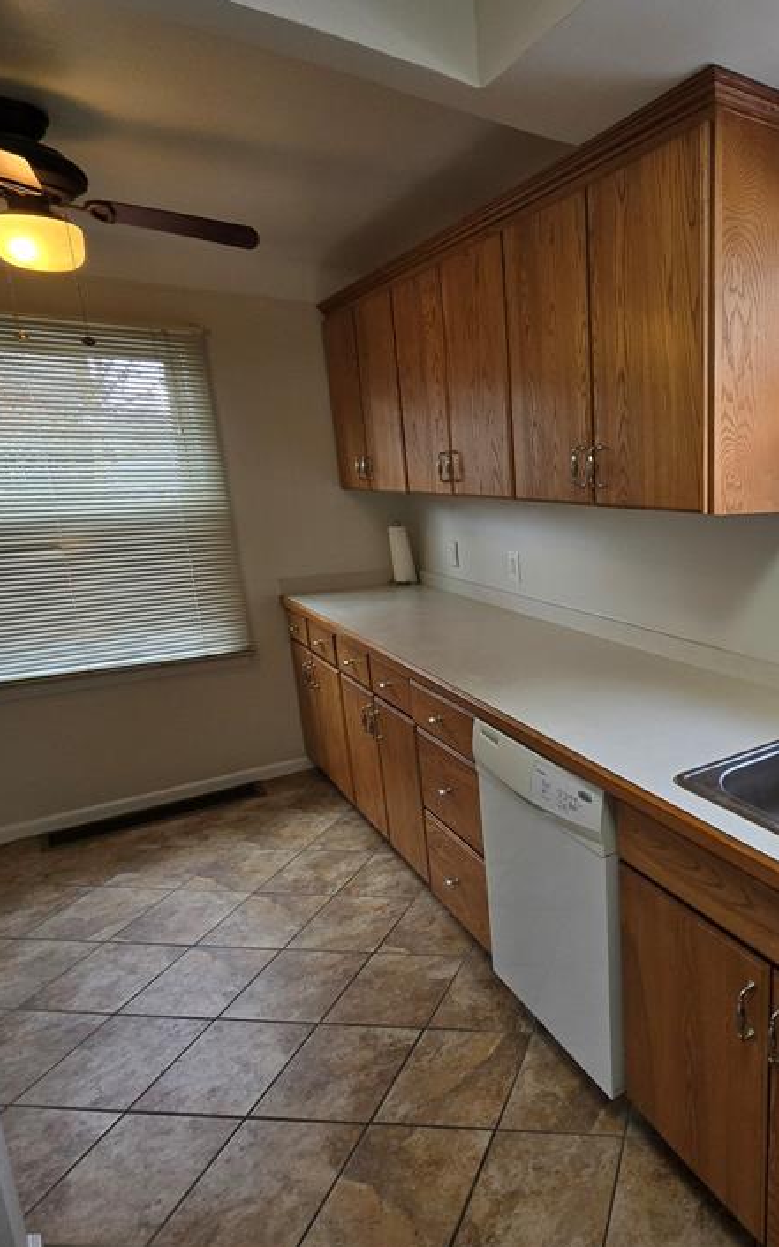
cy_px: 622
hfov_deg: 52.6
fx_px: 680
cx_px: 698
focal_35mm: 20
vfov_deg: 85.1
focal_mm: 2.2
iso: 80
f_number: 2.2
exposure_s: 1/120
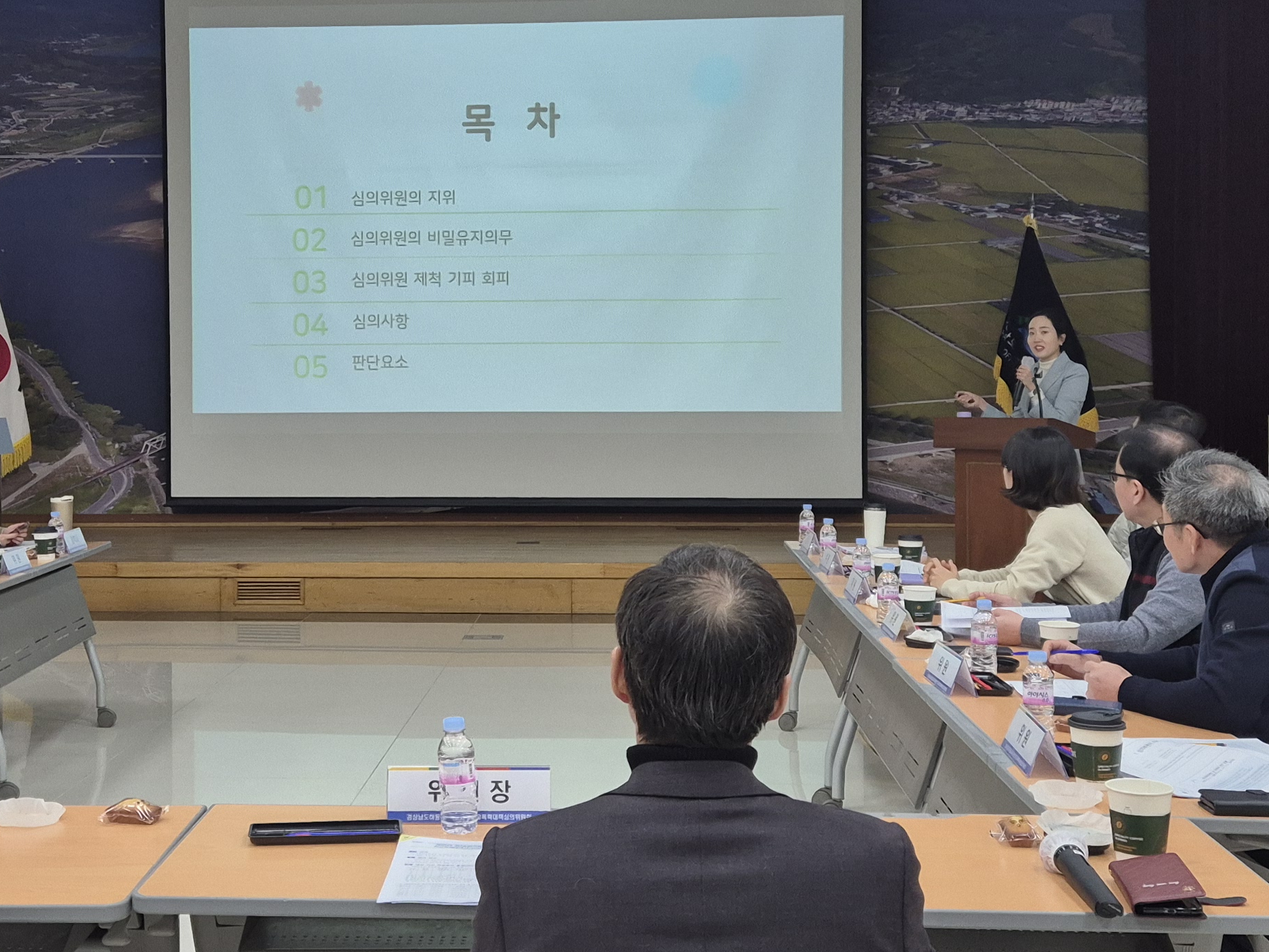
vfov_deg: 29.0
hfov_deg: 38.0
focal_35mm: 50
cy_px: 371
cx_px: 500
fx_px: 1833
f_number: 1.8
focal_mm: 5.4
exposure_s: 1/180
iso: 160
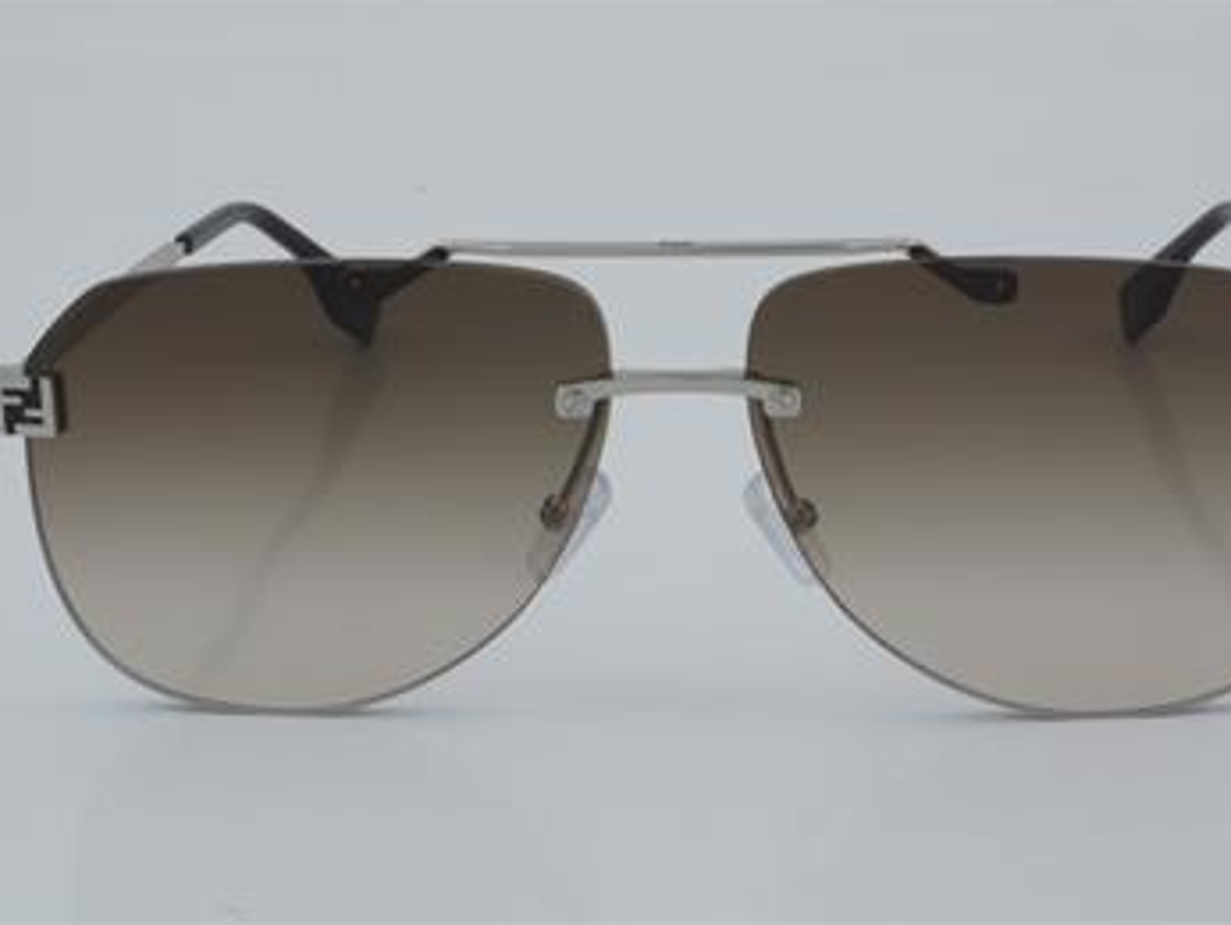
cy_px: 455
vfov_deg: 16.2
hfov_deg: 21.4
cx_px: 683
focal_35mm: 92
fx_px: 3258
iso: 100
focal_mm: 55
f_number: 32
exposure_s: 1/4
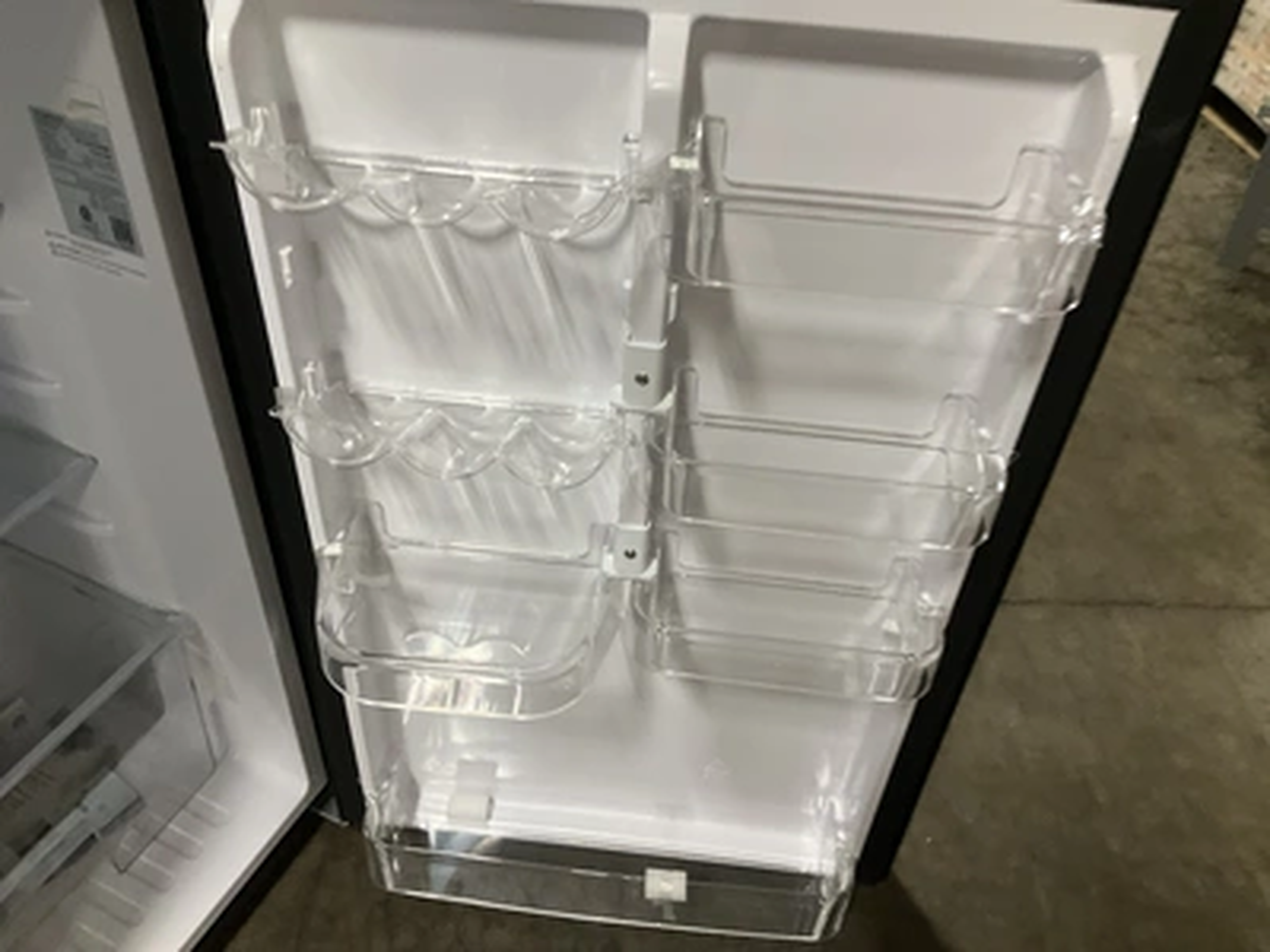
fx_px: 1064
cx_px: 635
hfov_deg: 61.7
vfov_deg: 48.2
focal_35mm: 29
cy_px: 476
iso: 250
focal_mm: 3
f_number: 1.8
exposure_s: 1/40
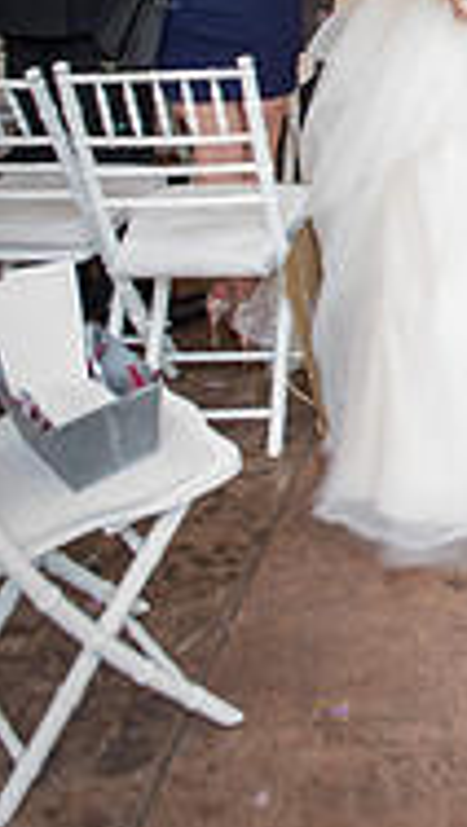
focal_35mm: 65
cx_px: 654
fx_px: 1428
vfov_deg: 30.0
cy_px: -13
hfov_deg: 17.1
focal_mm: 26
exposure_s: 1/30
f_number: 4
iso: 1600
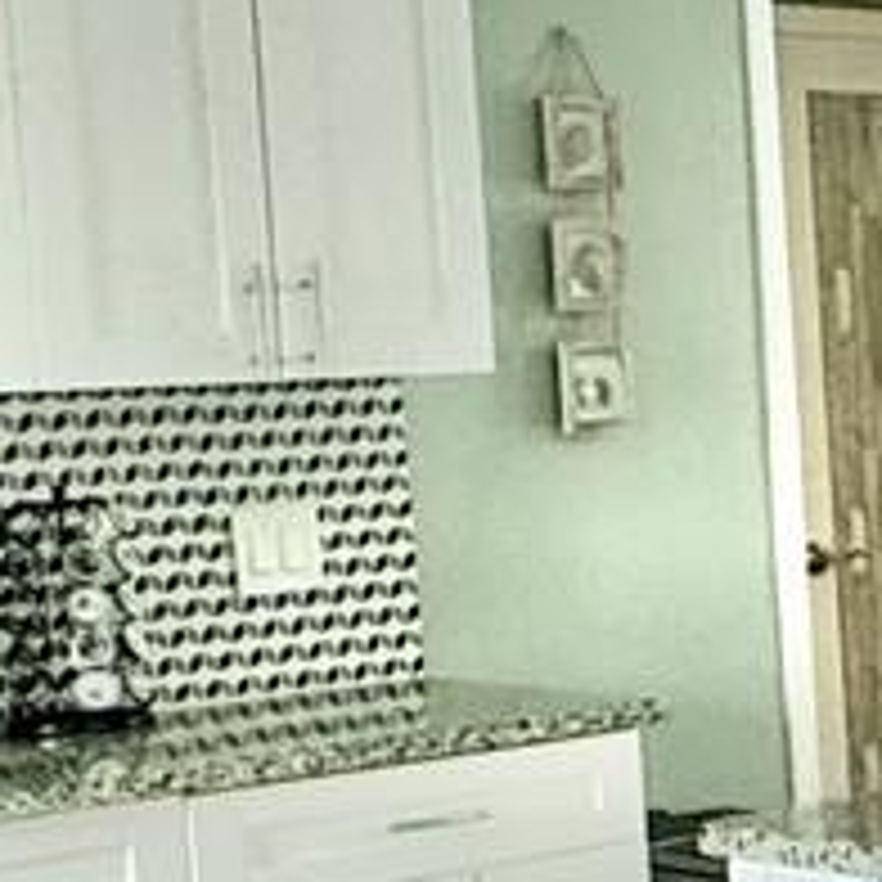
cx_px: 1611
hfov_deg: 14.9
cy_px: 594
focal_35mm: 101
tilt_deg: -4.4
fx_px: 2912
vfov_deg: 17.2
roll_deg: +1.8
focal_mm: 2.22
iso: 400
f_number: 2.2
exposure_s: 1/120
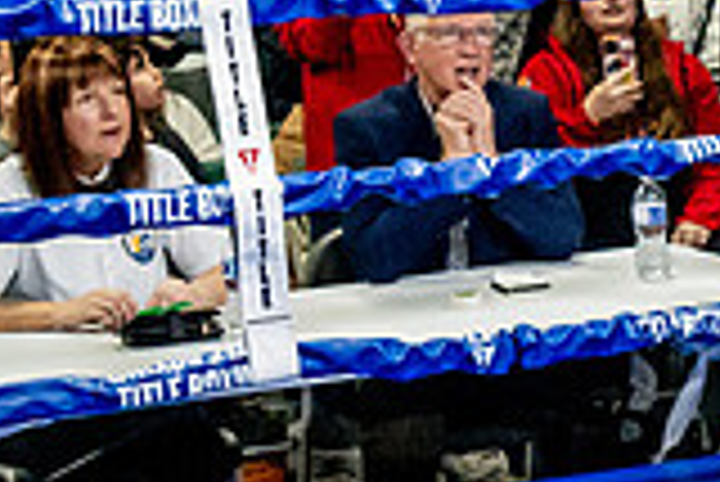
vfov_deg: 7.3
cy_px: 164
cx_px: 1300
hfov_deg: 10.3
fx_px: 3763
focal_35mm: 188
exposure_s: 1/800
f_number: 2.8
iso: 5000
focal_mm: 35
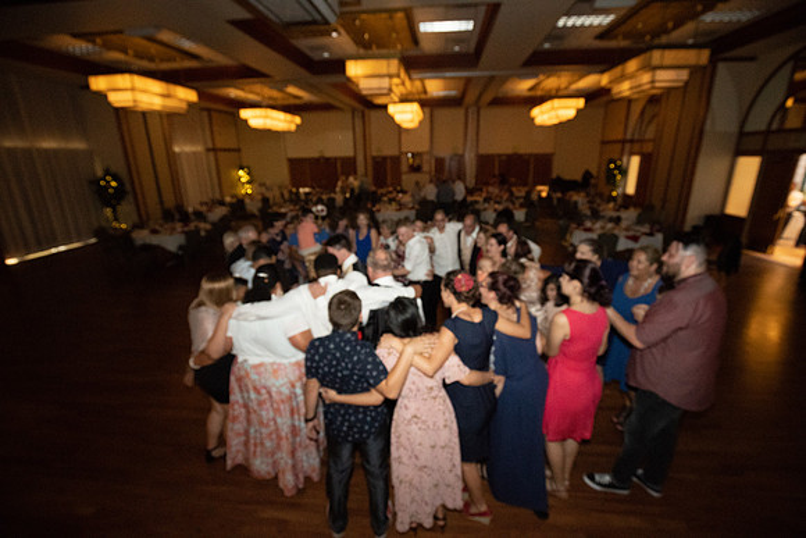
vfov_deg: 73.8
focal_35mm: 16
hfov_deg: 96.7
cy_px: 269
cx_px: 403
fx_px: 358
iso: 8000
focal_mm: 16
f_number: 5.6
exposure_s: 1/250
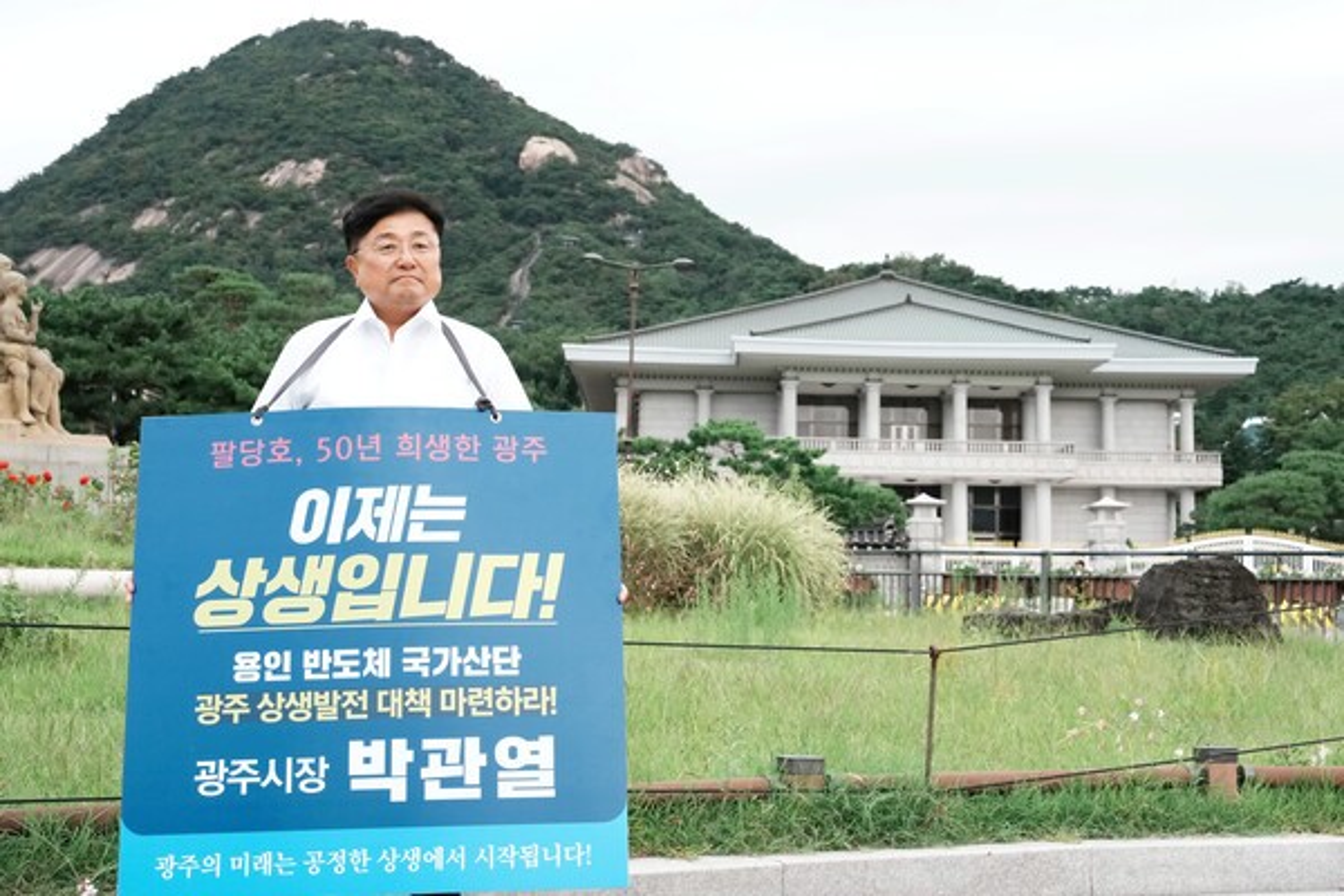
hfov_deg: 40.3
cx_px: 672
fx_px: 1829
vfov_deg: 27.5
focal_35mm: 49
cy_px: 448
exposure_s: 1/250
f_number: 8
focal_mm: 49
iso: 1250
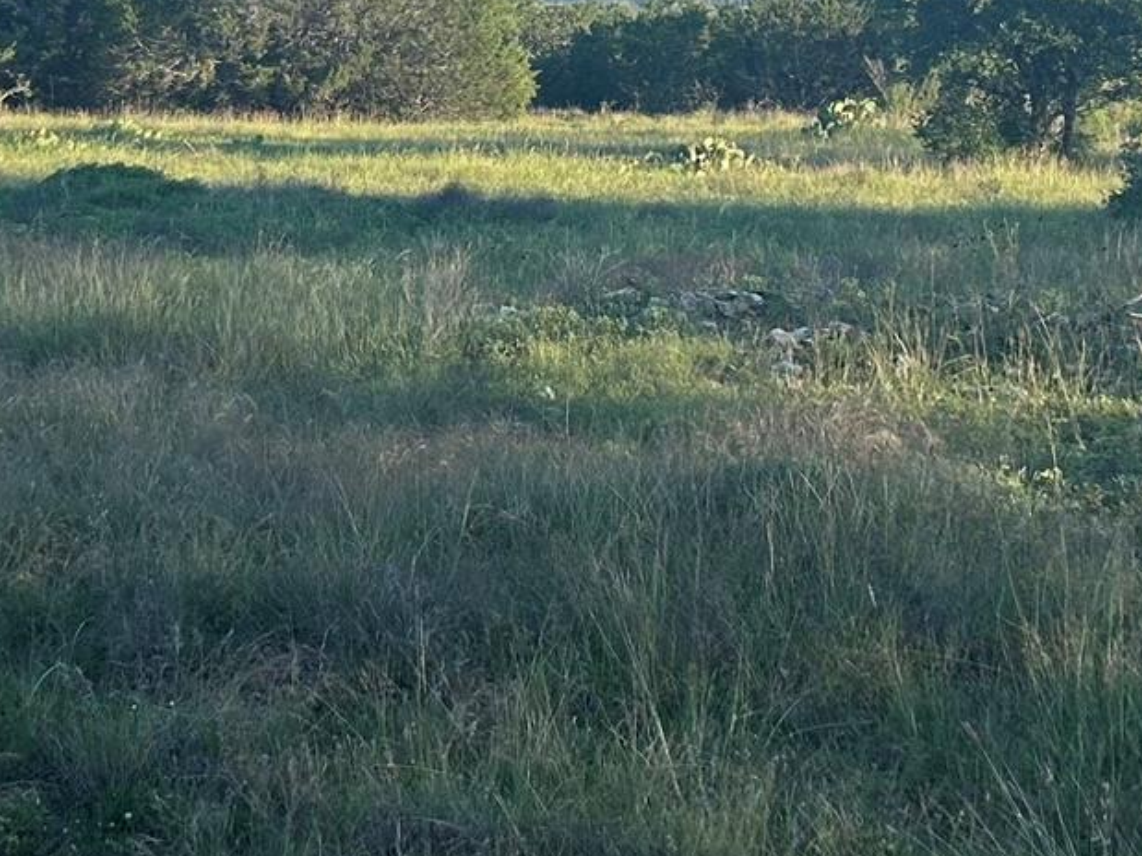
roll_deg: +0.0
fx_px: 2837
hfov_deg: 22.6
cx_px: 341
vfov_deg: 16.9
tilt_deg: -2.1
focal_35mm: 86
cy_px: 70
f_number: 1.5
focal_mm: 5.7
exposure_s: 1/2123
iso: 50
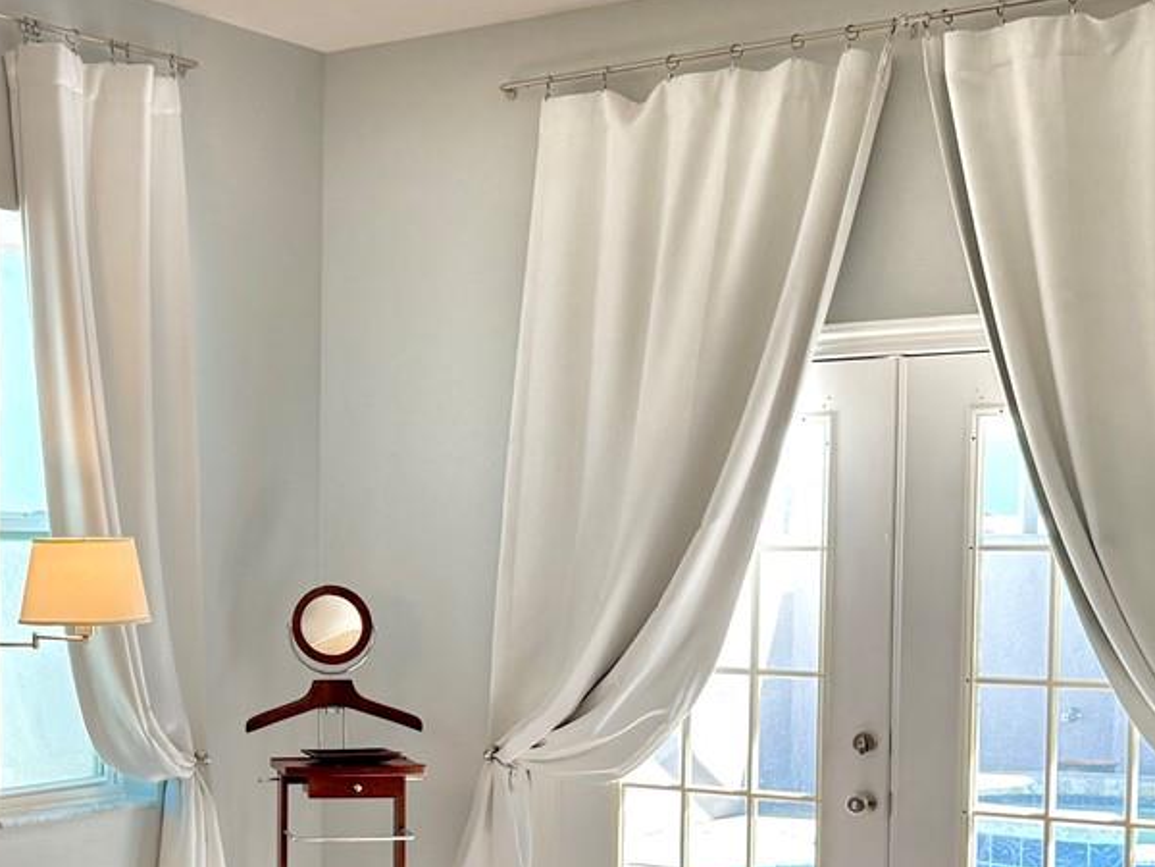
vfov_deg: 22.6
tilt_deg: -2.7
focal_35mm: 64
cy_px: 688
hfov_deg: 29.2
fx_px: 2135
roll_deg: -0.2
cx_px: 144
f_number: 1.78
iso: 200
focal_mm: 6.76
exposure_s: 1/232
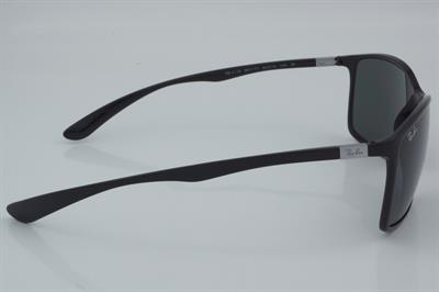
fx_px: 914
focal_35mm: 75
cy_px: 146
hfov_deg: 27.0
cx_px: 220
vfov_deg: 18.2
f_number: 32
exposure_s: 1/4
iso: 100
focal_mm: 50
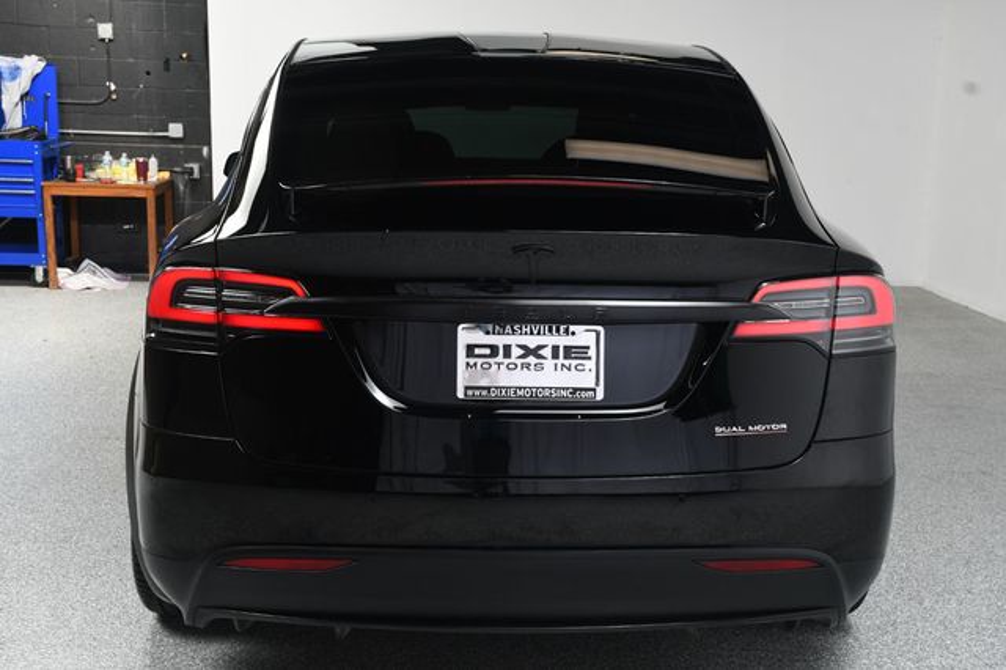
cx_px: 503
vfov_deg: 28.0
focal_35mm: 48
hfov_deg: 41.1
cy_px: 335
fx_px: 1341
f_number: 9
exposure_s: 1/160
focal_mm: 32
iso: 100
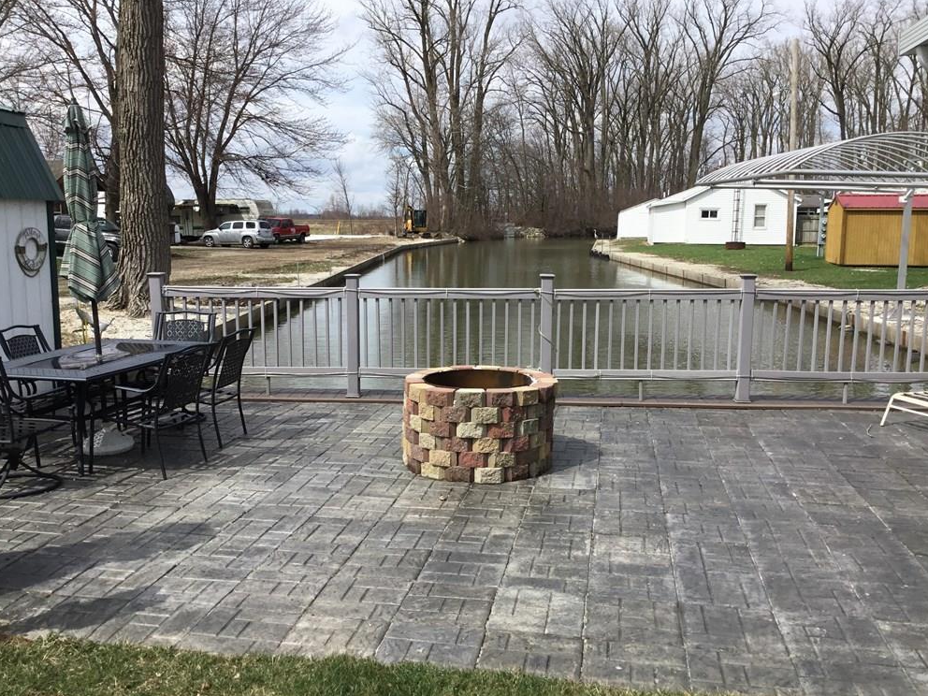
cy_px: 339
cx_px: 459
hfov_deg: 56.8
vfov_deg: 44.2
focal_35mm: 32
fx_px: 858
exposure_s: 1/1508
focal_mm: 3.3
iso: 25
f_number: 2.4
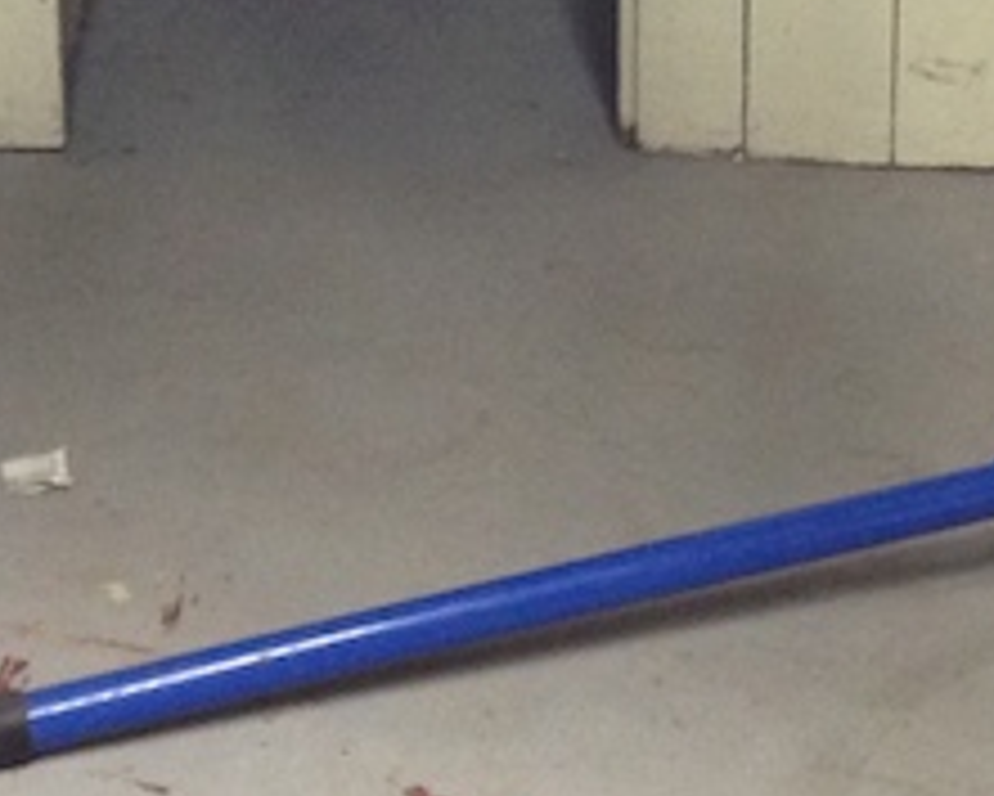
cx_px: 765
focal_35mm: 149
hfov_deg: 12.9
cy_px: -522
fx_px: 4385
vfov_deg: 9.9
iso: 160
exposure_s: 1/20
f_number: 2.4
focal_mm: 4.12
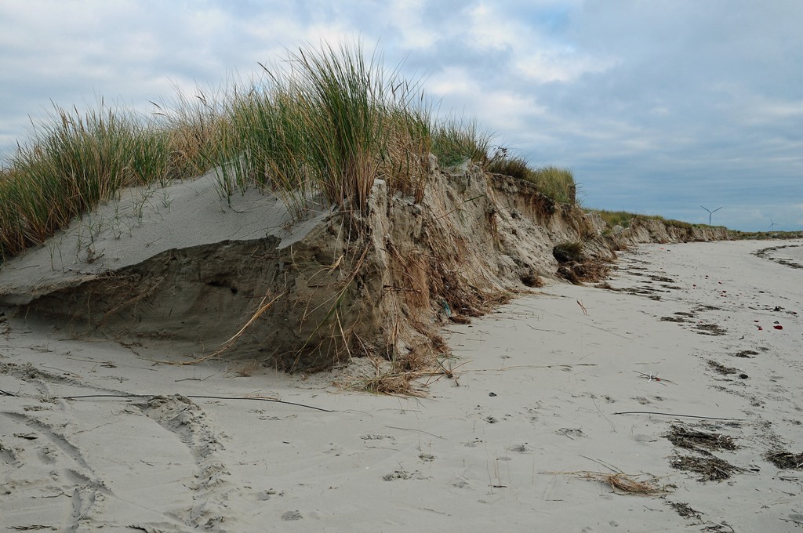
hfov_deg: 46.5
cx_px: 402
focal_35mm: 42
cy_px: 266
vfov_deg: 31.8
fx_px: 936
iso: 220
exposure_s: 1/250
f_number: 8
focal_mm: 28
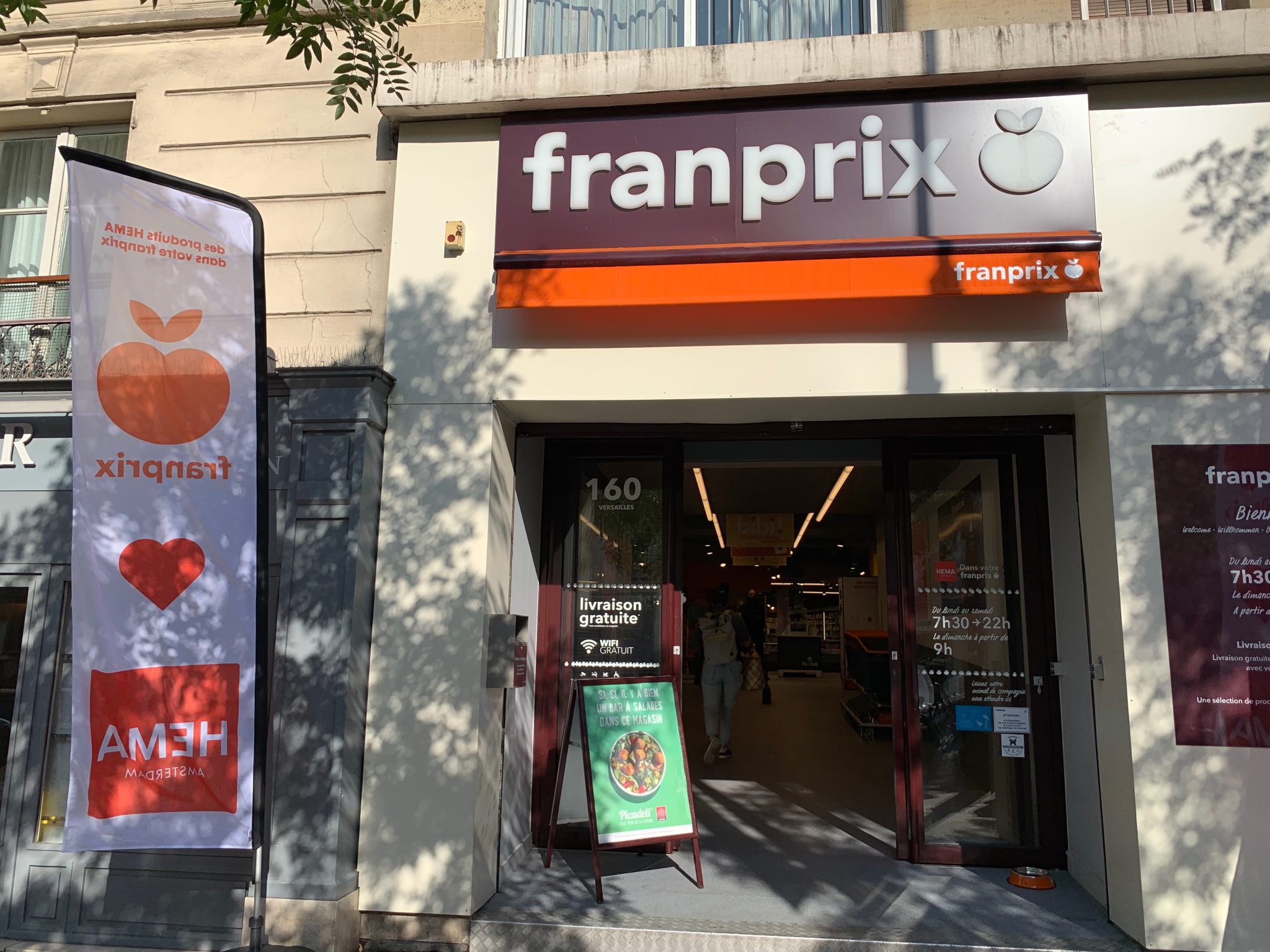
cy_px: 476
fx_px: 954
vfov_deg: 53.1
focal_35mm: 26
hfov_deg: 67.3
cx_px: 635
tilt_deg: +11.1
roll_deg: -1.2
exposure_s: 1/2364
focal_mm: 4.25
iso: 25
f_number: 1.8
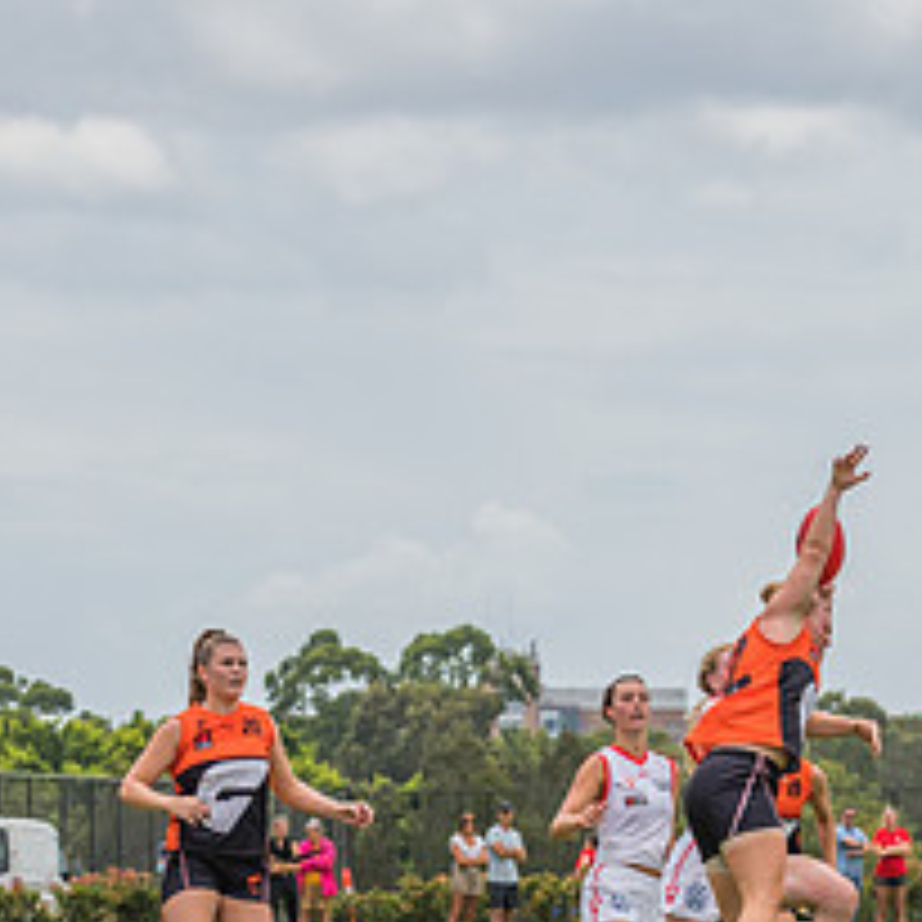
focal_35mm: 388
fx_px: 11692
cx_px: 696
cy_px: 741
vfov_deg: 4.5
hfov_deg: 4.5
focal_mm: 150
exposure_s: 1/1600
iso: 800
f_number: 11
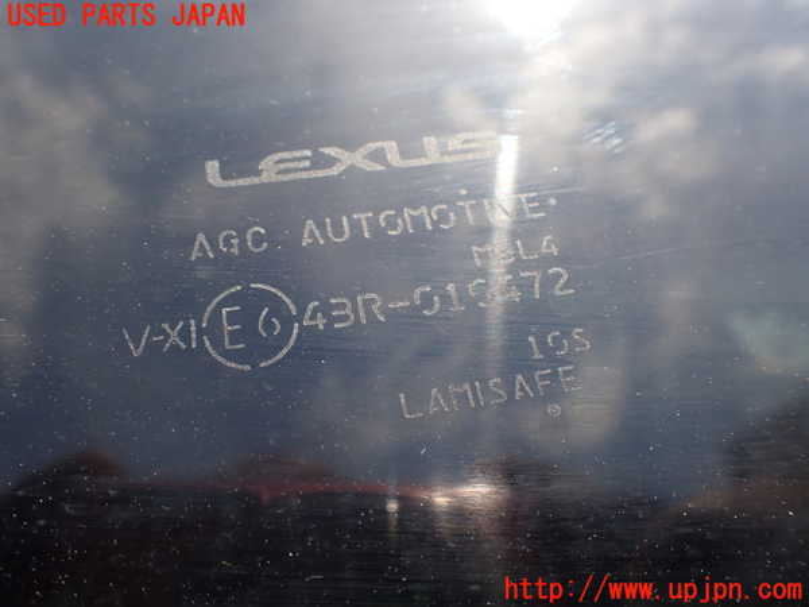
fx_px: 701
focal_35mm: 30
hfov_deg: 60.0
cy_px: 304
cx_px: 404
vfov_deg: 46.8
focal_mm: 5.4
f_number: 3.2
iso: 100
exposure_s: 1/500
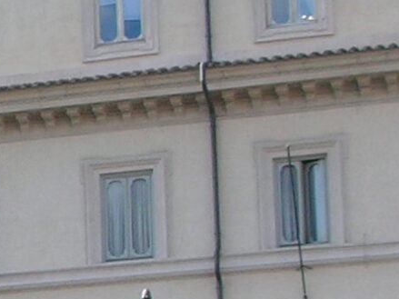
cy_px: 465
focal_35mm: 204
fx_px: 2351
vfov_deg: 7.2
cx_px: -443
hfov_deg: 9.0
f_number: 8.5
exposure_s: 1/53.3
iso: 50
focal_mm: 5.8
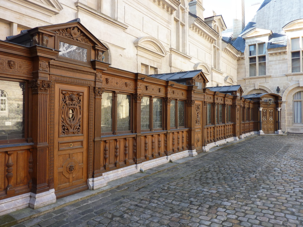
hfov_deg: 69.4
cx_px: 152
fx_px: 219
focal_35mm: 25
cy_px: 114
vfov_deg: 54.9
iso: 80
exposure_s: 1/100
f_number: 3.3
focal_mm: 4.1
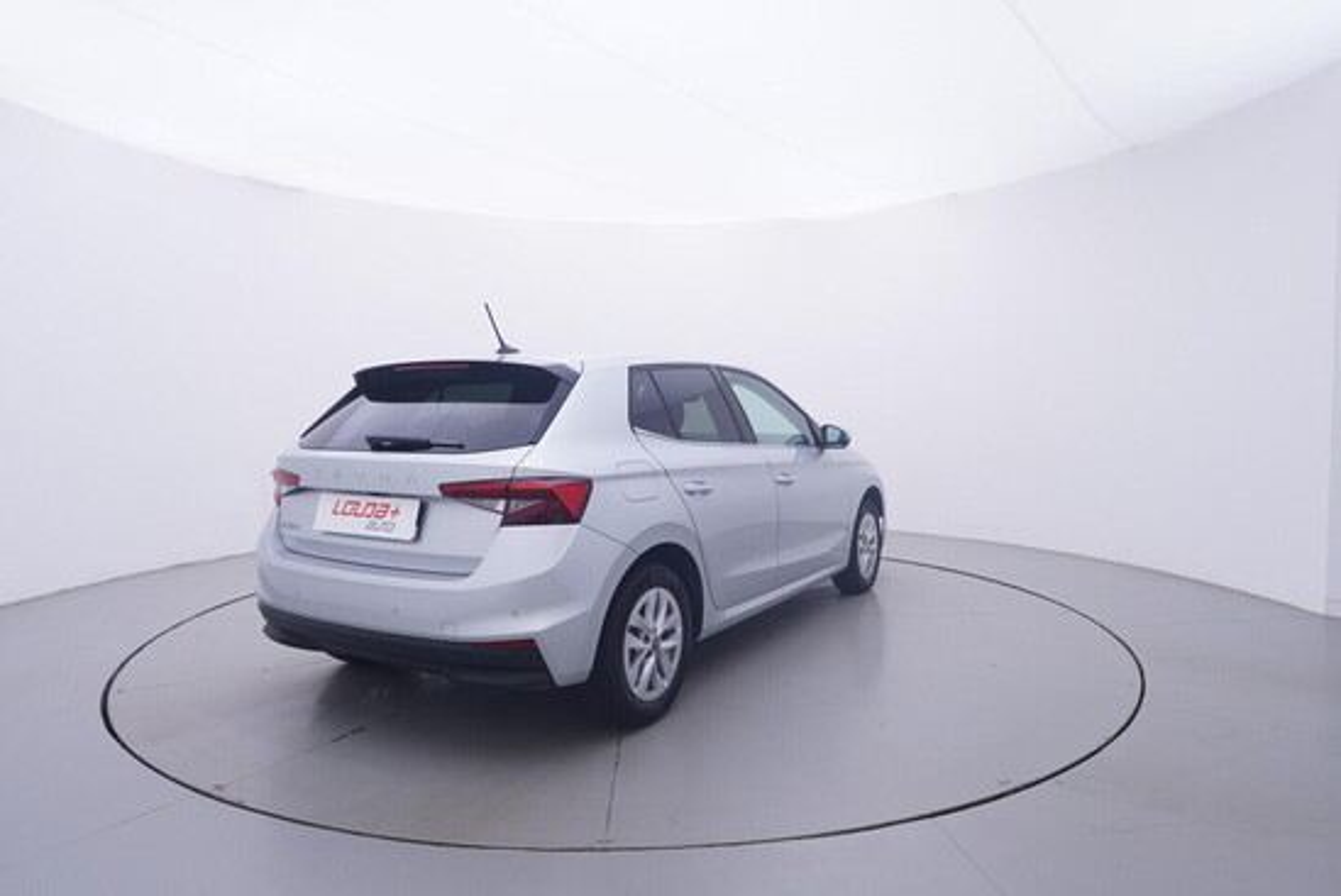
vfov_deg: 56.2
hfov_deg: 77.3
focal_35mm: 22
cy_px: 448
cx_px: 670
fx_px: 839
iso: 200
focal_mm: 15
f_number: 5
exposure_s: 1/80
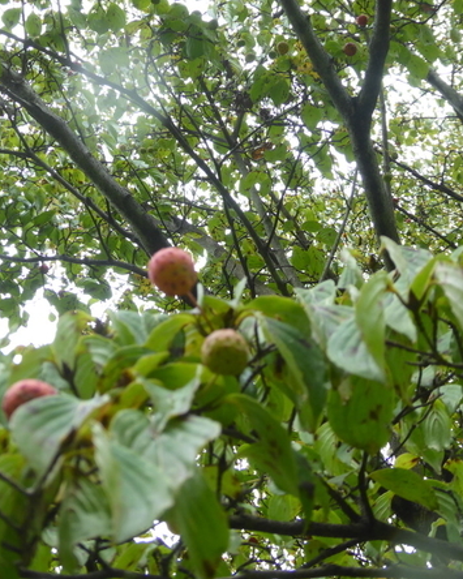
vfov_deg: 28.7
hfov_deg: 23.1
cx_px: 187
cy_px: 288
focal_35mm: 66
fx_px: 1131
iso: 125
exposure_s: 1/60
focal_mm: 9
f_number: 4.1
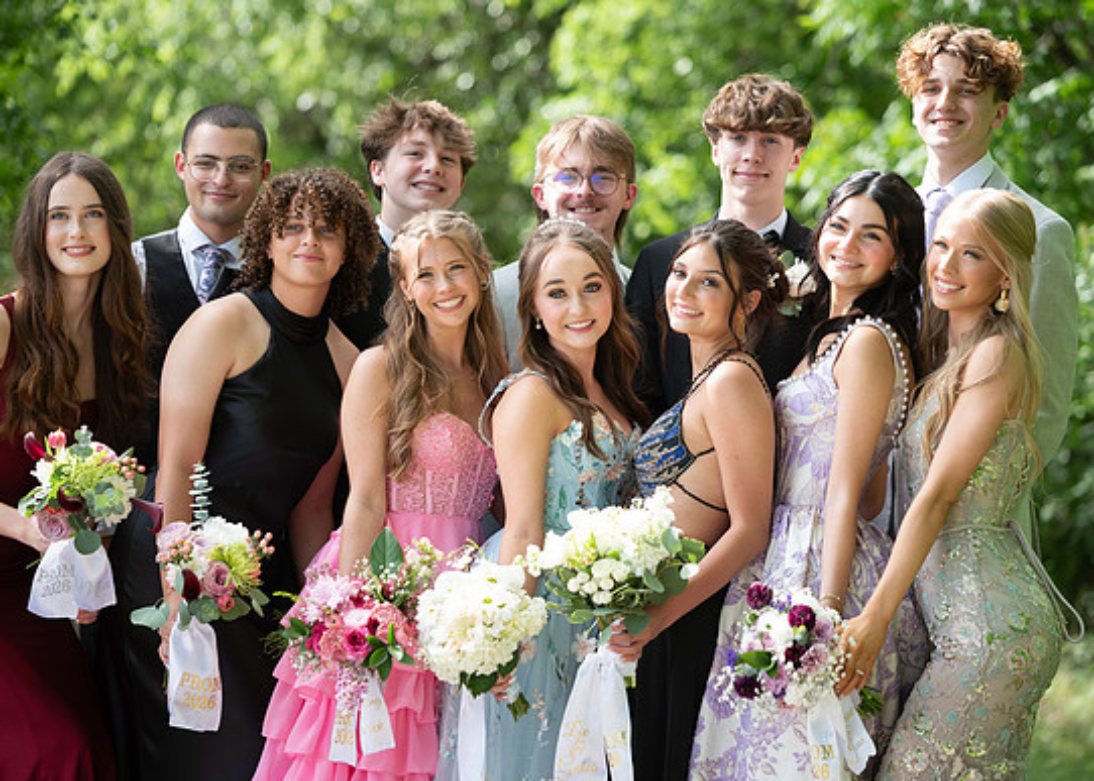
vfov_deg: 10.3
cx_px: 546
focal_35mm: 140
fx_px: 4349
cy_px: 377
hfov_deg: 14.3
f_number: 2.8
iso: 100
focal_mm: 125
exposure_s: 1/400
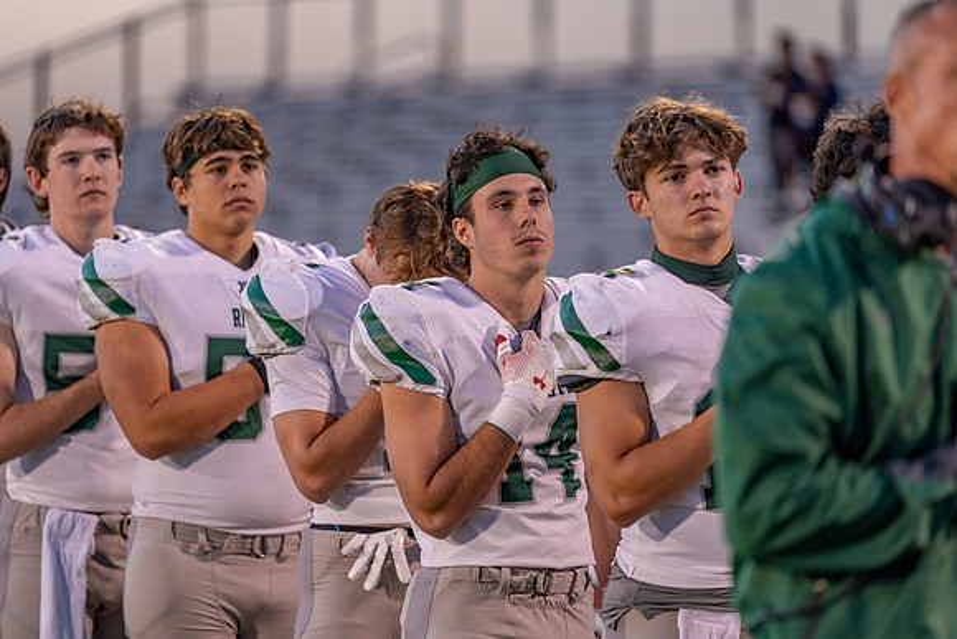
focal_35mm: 202
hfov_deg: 10.2
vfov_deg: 6.8
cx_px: 478
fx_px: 5377
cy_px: 320
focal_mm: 200
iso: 500
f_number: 2.8
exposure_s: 1/320
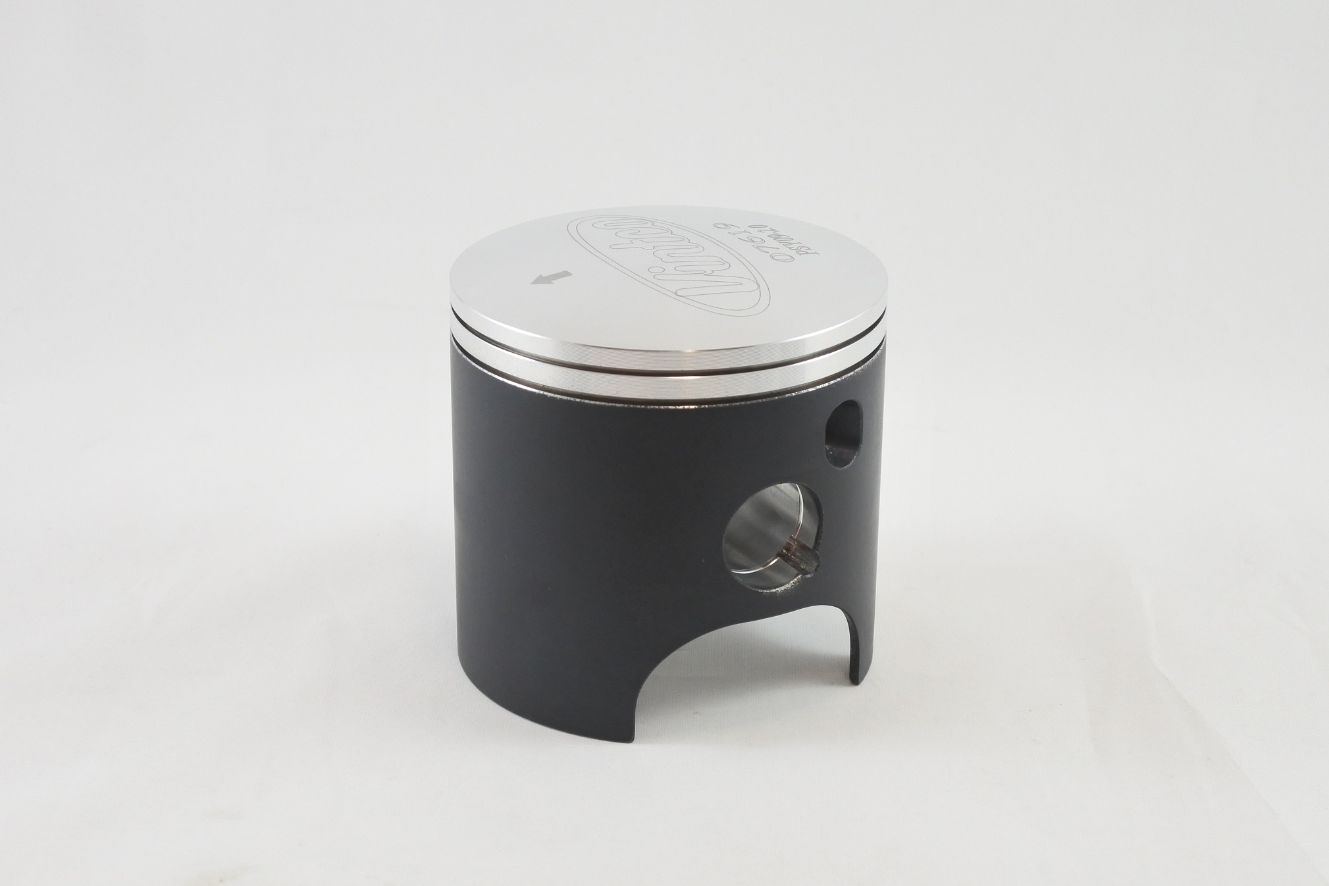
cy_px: 443
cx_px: 664
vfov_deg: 26.5
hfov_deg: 38.9
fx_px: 1883
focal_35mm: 51
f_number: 4.5
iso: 400
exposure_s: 1/125
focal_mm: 18.9
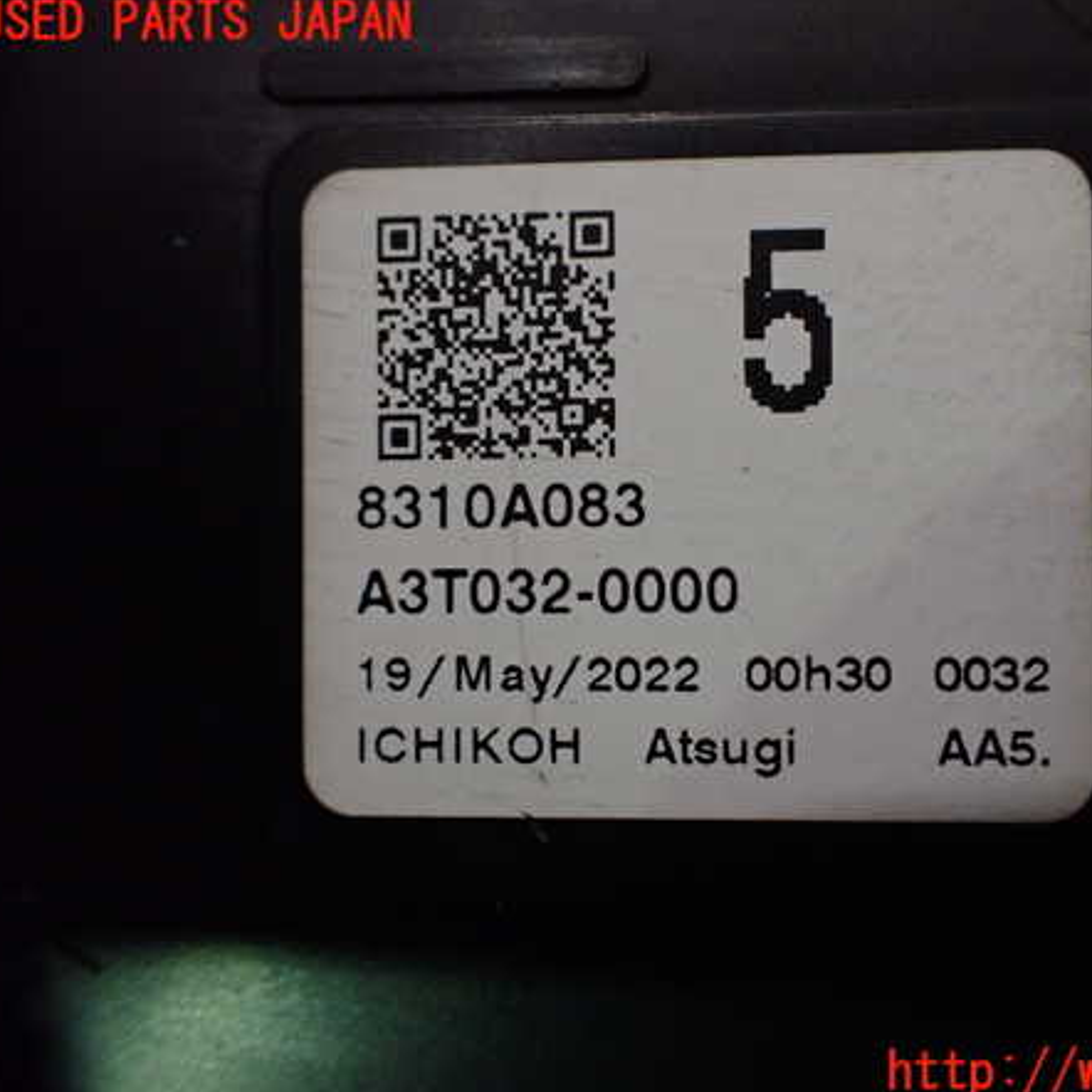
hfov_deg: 45.5
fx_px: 1285
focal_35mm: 36
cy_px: 548
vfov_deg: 46.0
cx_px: 704
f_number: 2.3
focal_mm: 5.4
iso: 640
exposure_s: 1/125
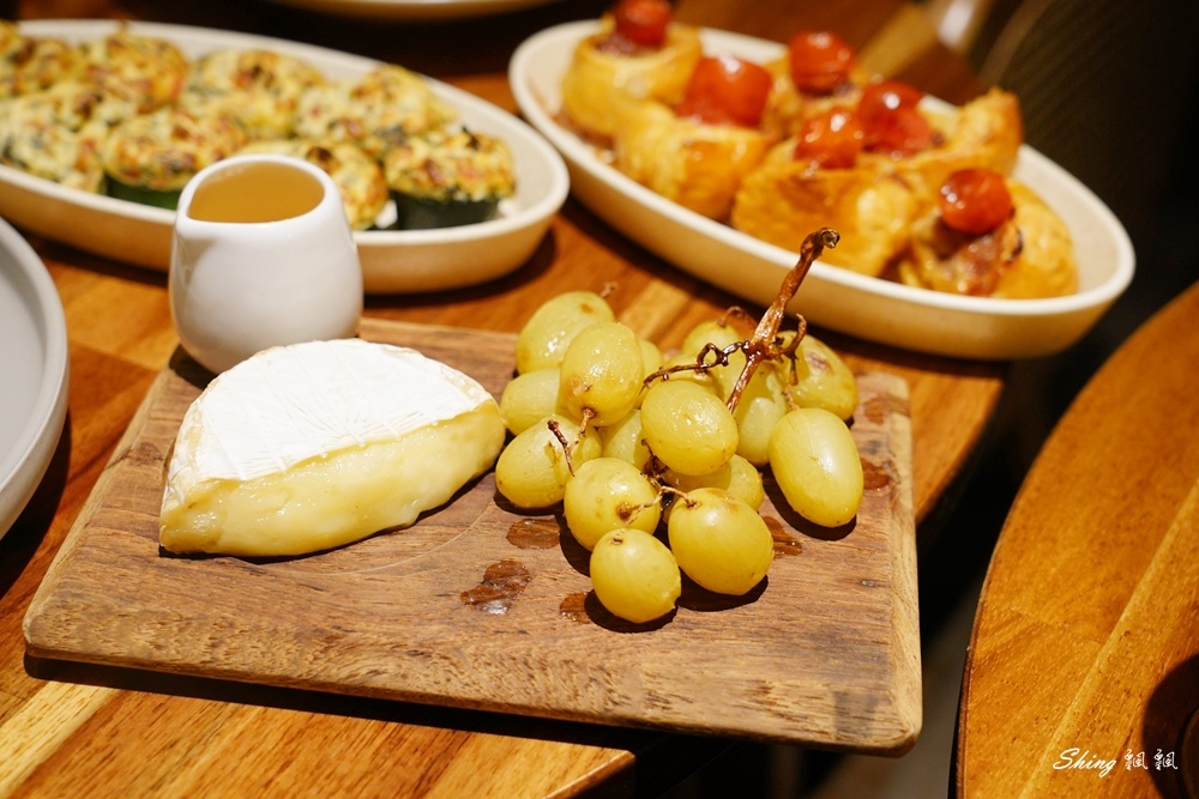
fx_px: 1832
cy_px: 400
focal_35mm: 55
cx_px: 600
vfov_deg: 24.6
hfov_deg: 36.2
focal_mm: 55
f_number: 5.6
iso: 1600
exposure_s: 1/40
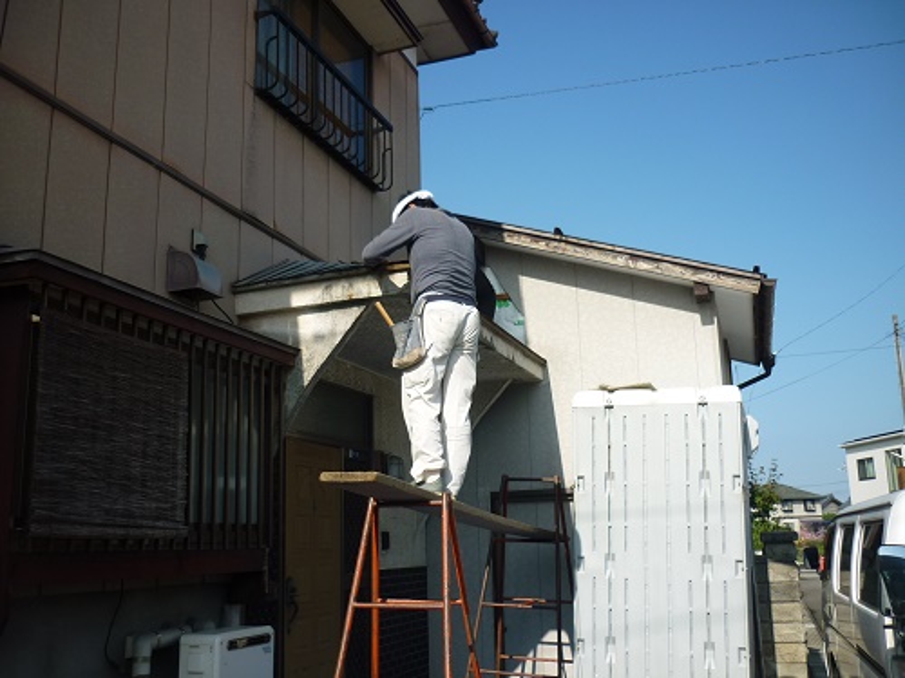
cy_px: 339
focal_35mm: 33
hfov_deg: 55.4
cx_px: 452
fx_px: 863
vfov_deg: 42.9
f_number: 8
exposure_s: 1/200
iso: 80
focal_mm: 5.5
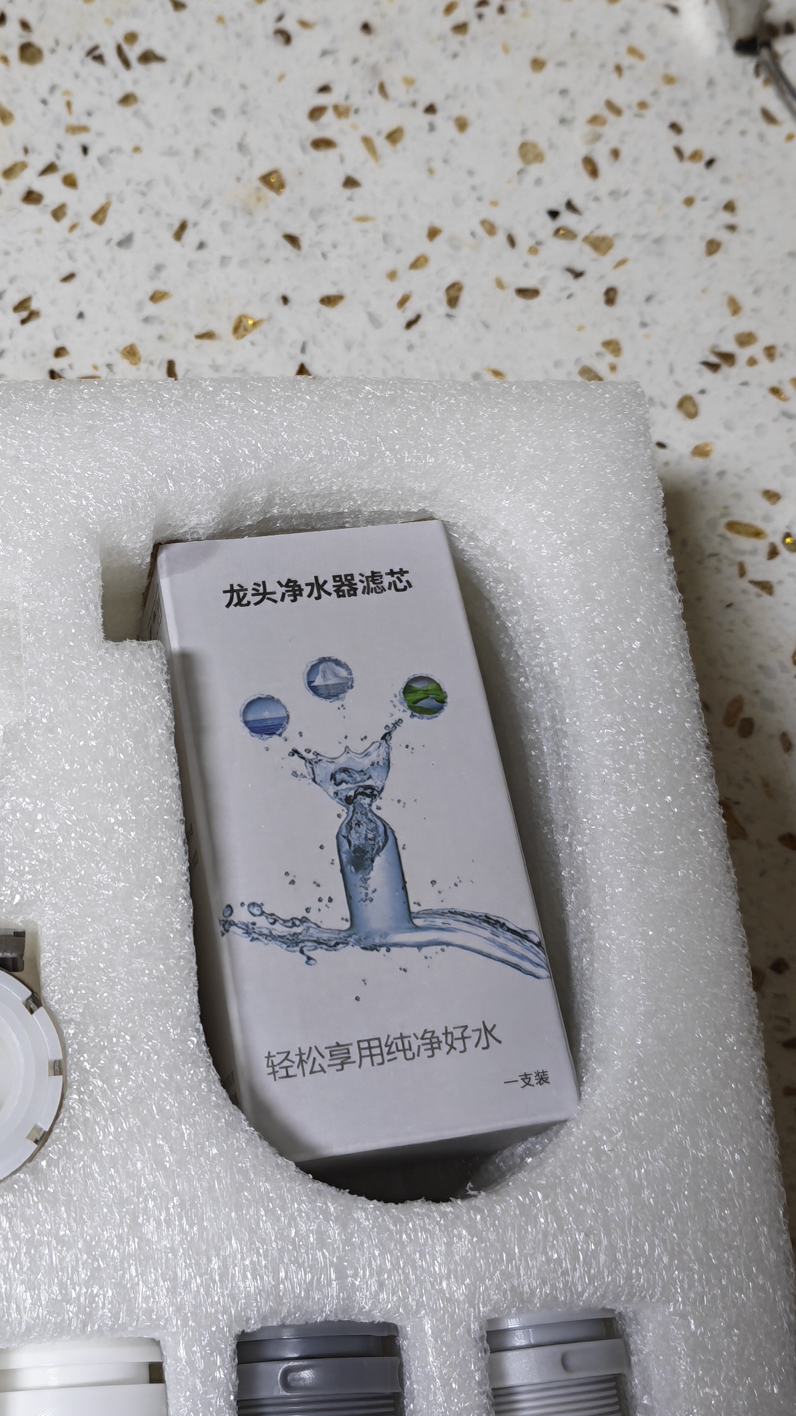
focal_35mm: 45
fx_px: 1688
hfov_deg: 26.2
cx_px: 210
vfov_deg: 45.3
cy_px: 600
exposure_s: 1/25
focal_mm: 5.52
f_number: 1.9
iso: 640
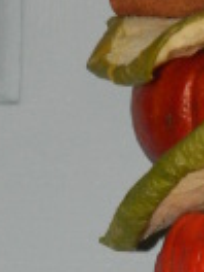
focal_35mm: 502
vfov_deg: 3.9
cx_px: 284
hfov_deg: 3.0
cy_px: 412
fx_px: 3945
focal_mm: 23.2
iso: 200
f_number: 4.7
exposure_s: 1/60
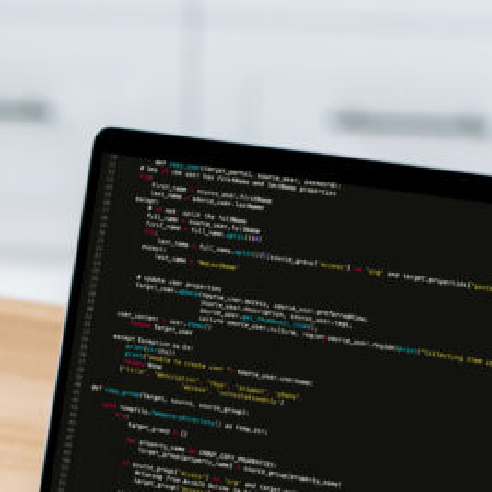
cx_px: -52
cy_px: 428
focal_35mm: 163
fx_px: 2621
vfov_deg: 10.7
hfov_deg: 10.6
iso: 320
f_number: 2.5
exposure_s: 1/200
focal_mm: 50
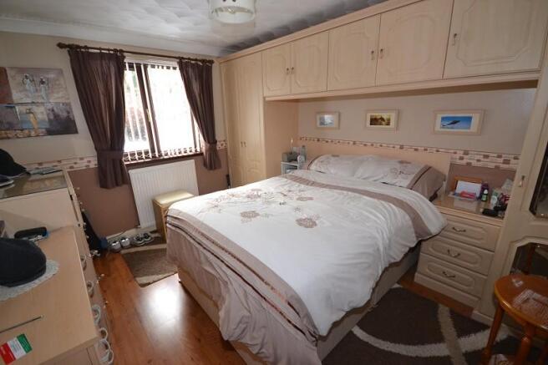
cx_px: 274
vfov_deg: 77.3
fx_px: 228
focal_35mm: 15
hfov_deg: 100.4
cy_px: 182
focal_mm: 10
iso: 900
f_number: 4
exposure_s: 1/60
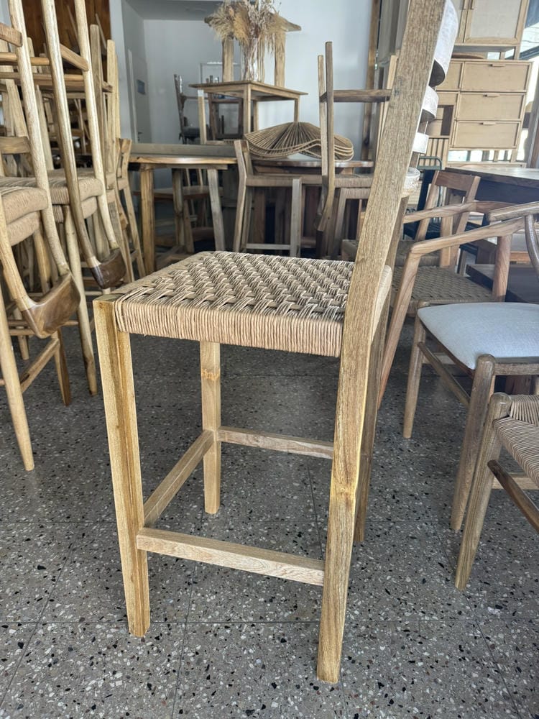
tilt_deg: -21.0
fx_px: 498
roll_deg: -0.8
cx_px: 270
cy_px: 360
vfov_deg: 71.6
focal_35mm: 24
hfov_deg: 56.8
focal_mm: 6.76
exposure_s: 1/121
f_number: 1.78
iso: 160
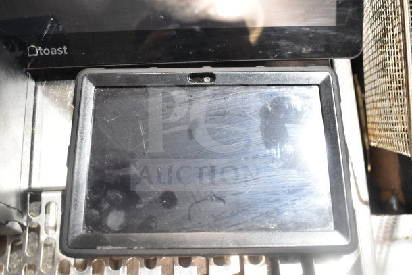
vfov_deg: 38.4
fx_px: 395
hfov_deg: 55.1
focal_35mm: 34
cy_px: 138
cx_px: 206
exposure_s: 1/40
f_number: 3.8
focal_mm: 23
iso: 800
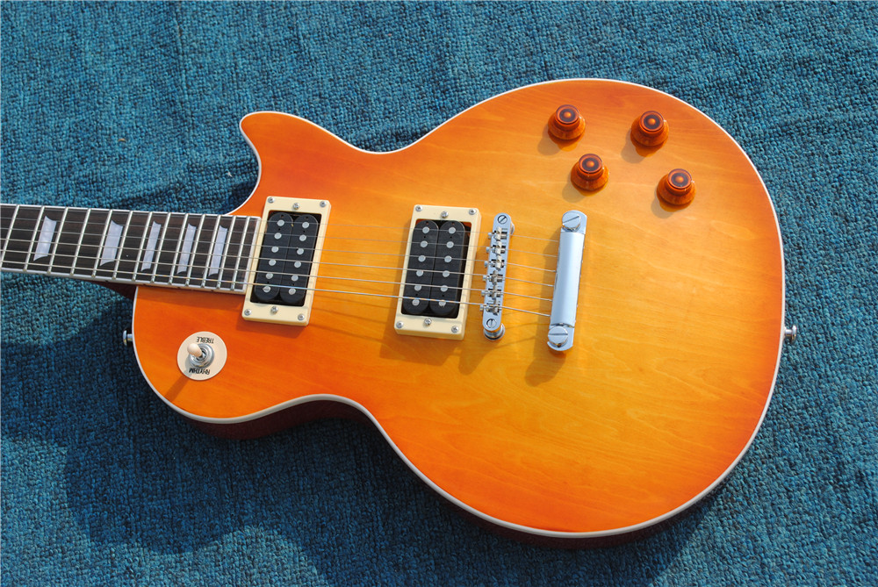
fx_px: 1318
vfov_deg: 25.1
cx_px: 439
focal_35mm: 54
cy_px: 294
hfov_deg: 36.8
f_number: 8
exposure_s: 1/250
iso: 100
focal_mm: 36
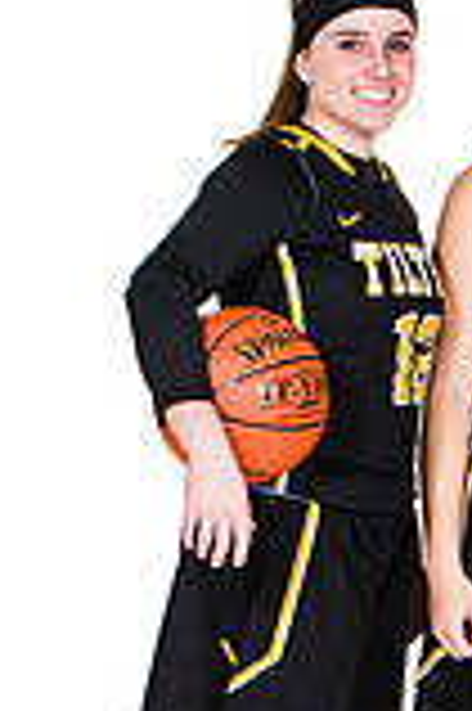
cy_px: 450
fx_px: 6563
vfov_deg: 6.2
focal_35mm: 333
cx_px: 598
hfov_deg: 4.1
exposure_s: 1/160
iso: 200
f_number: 6.3
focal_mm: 78
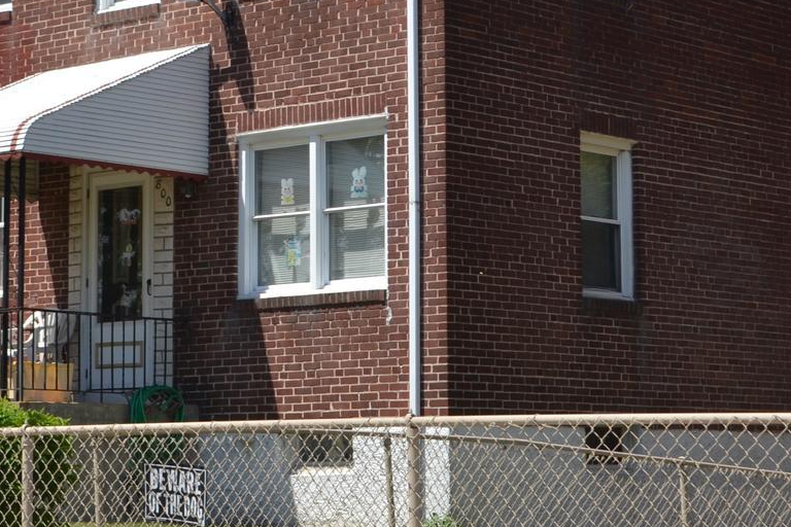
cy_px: 55
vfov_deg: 12.1
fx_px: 2461
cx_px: 298
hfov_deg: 18.2
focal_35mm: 112
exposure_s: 1/200
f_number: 7.1
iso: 100
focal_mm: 28
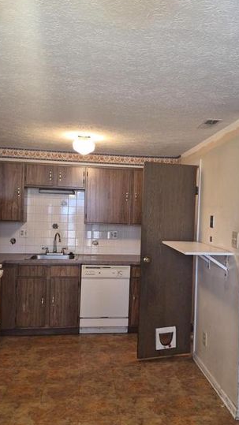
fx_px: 349
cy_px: 216
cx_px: 136
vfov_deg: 62.6
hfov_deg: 37.7
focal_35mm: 31
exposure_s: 1/120
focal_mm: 5.4
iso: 400
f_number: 1.8
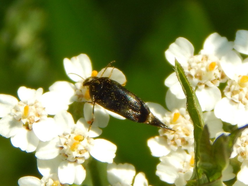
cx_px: 124
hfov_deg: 10.9
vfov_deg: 8.2
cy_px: 93
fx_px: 1305
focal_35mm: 182
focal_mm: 32.8
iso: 125
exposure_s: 1/640
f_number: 5.3
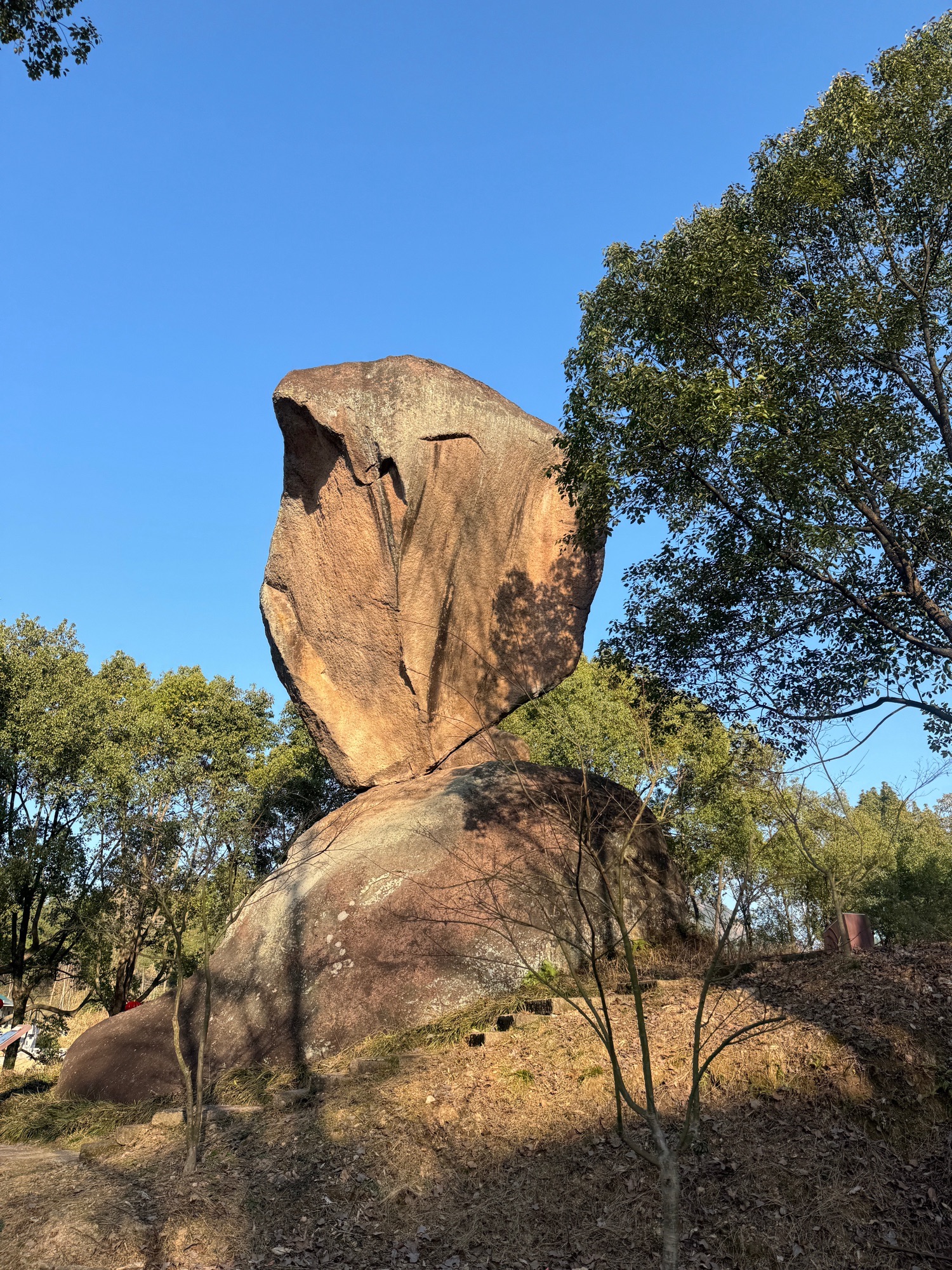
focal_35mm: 24
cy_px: 635
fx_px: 880
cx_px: 476
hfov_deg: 56.8
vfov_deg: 71.6
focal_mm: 6.86
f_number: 1.78
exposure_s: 1/1366
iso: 80
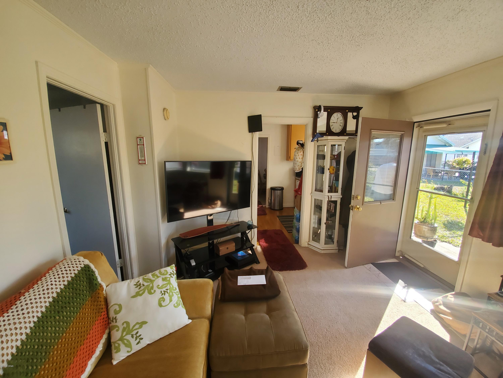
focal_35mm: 13
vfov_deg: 89.9
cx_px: 252
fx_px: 189
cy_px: 189
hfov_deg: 106.2
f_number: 2.2
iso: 64
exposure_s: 1/59
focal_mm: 1.8
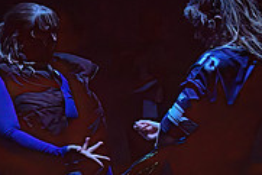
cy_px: 178
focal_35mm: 90
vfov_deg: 14.9
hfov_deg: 22.0
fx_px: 656
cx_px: 18
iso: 6400
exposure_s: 1/300
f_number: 2.8
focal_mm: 24
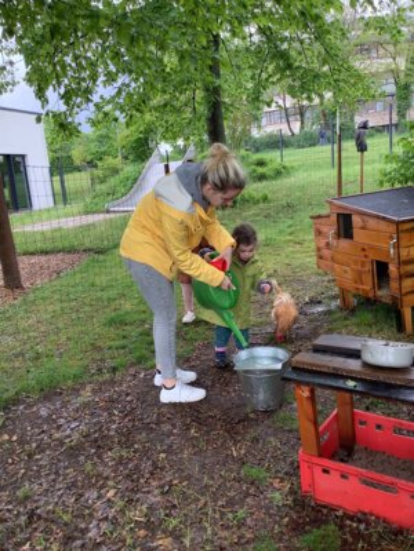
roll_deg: +5.1
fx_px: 494
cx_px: 207
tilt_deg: -12.5
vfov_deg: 58.4
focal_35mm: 31
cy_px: 276
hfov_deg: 45.4
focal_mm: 3.3
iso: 40
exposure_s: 1/120
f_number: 2.4
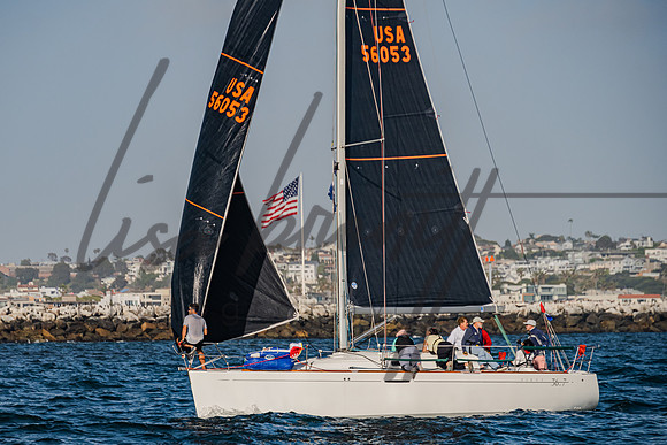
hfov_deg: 10.0
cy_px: 262
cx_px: 286
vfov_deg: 6.7
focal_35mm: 207
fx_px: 3828
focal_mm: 170
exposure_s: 1/2000
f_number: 6.3
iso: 400
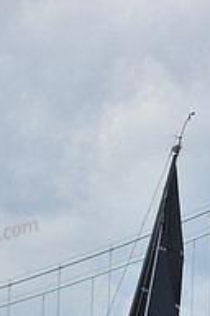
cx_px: 124
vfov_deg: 3.4
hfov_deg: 2.3
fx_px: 5276
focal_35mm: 603
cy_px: 464
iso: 250
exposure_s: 1/1000
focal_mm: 200
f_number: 8
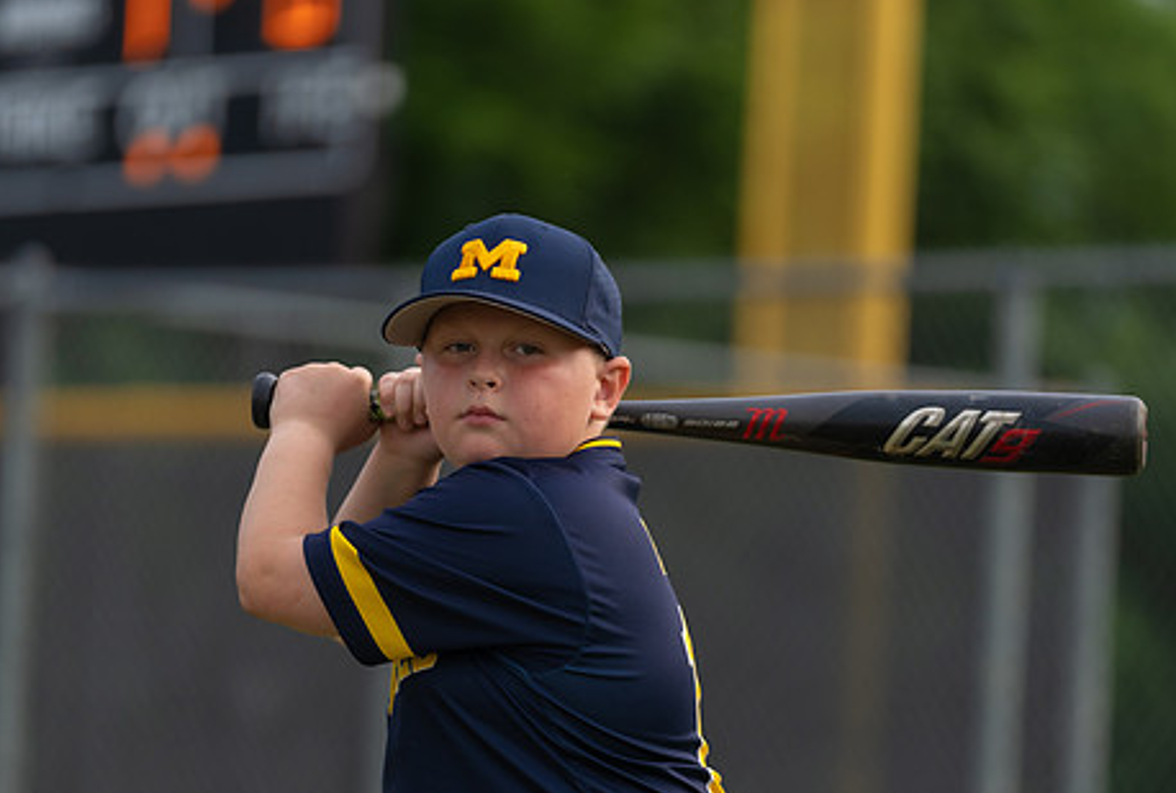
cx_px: 533
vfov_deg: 5.8
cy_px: 517
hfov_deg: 8.7
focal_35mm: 237
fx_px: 7770
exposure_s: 1/320
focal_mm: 164
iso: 160
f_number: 2.8
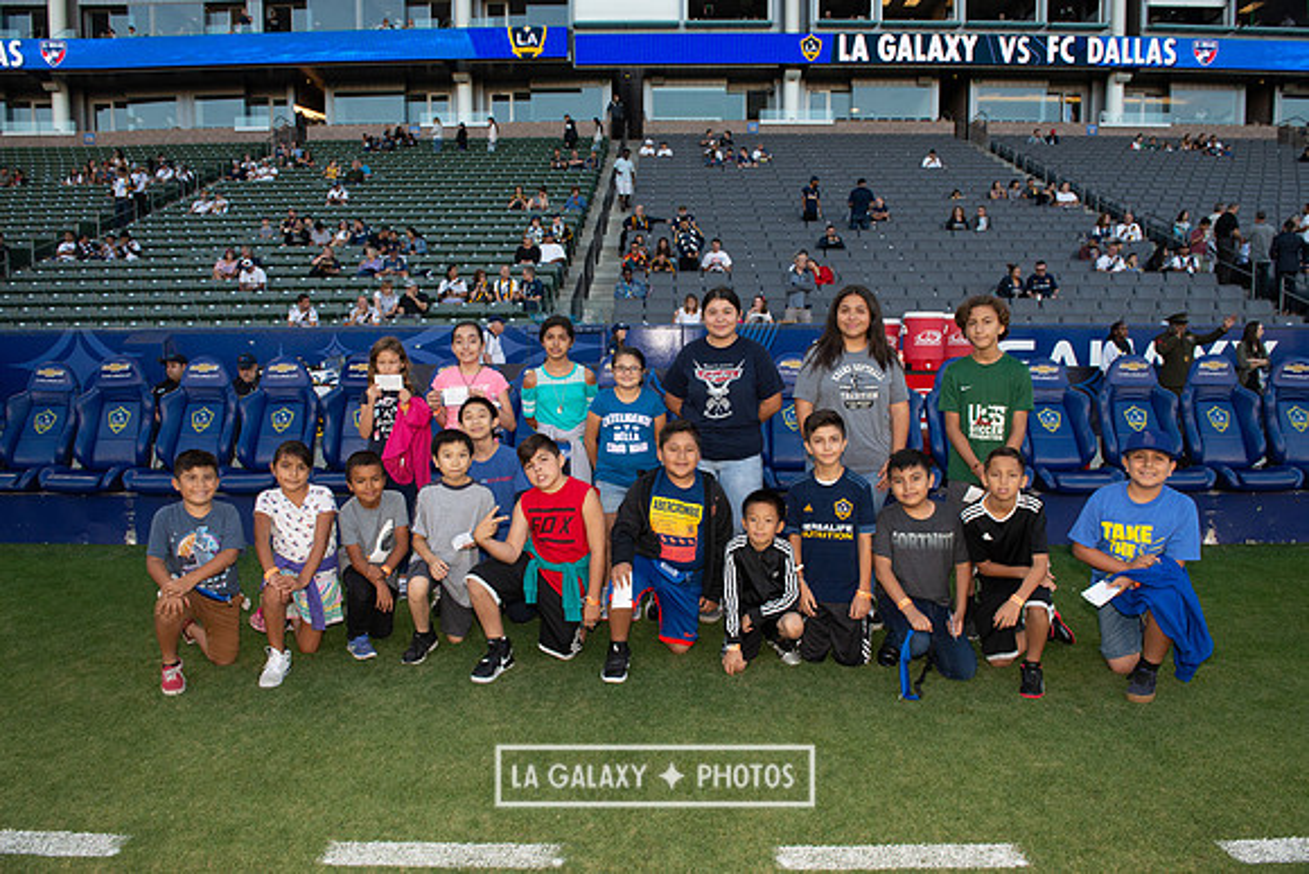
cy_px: 437
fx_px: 873
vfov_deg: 53.2
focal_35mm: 24
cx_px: 654
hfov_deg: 73.7
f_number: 7.1
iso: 1600
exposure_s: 1/640
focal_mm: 24
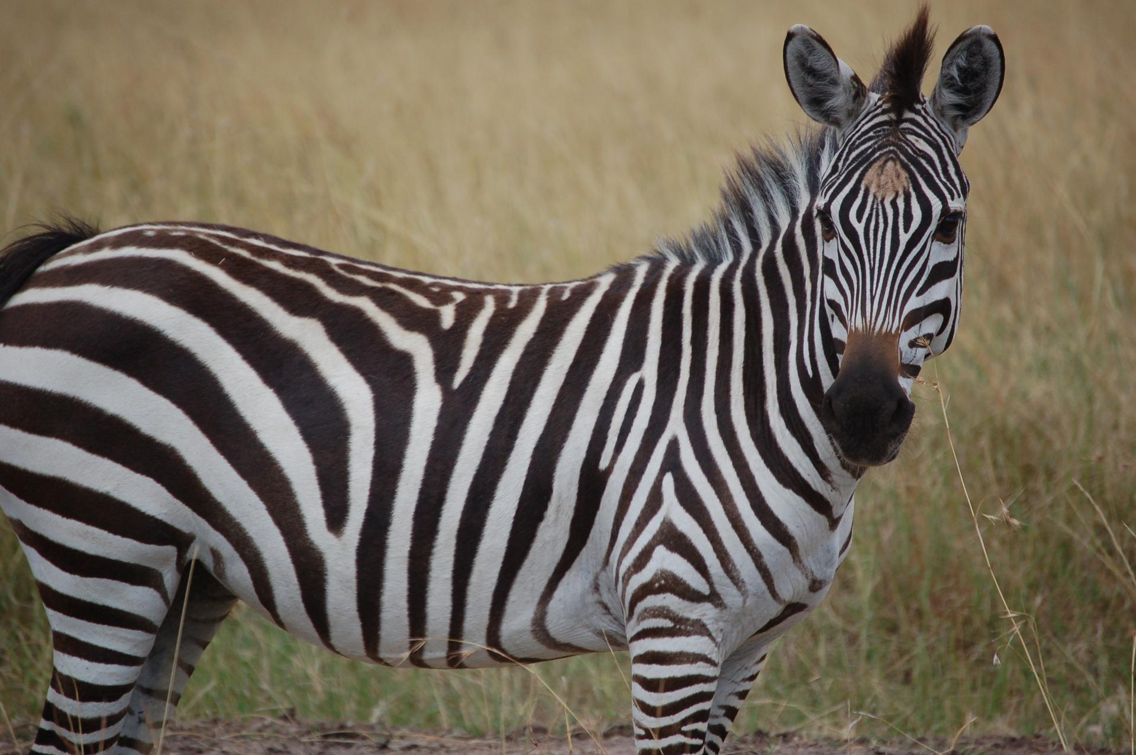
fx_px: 9457
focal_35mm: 300
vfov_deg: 4.6
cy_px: 378
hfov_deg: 6.9
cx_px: 568
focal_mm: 200
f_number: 5.6
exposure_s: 1/1000
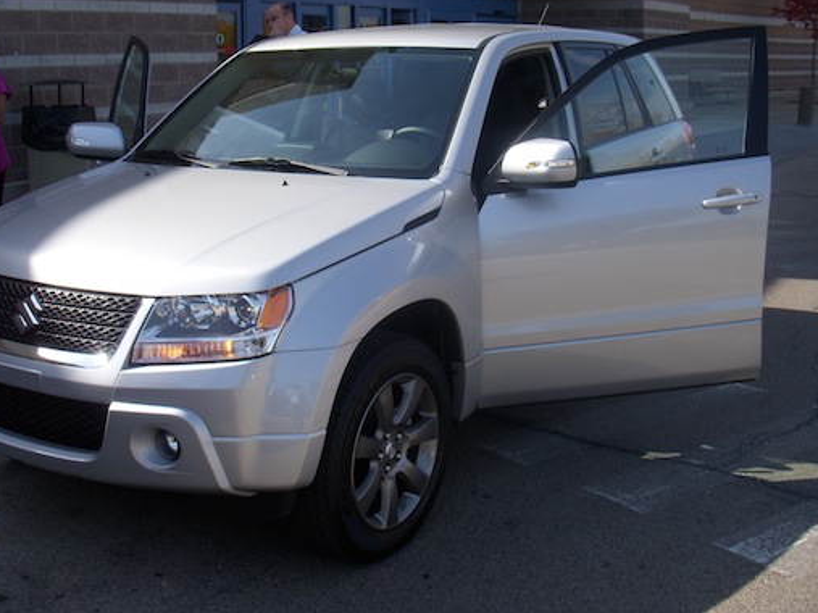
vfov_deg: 32.2
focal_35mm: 45
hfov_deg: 42.1
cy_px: 281
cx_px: 413
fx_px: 1063
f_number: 3.3
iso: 100
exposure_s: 1/800
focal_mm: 6.3
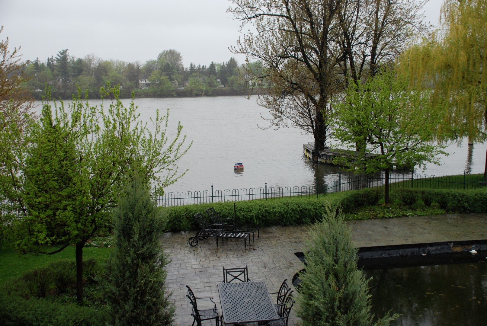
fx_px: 569
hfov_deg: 46.3
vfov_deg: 32.0
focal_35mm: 42
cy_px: 163
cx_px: 244
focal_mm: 28
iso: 400
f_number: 4
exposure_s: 1/500
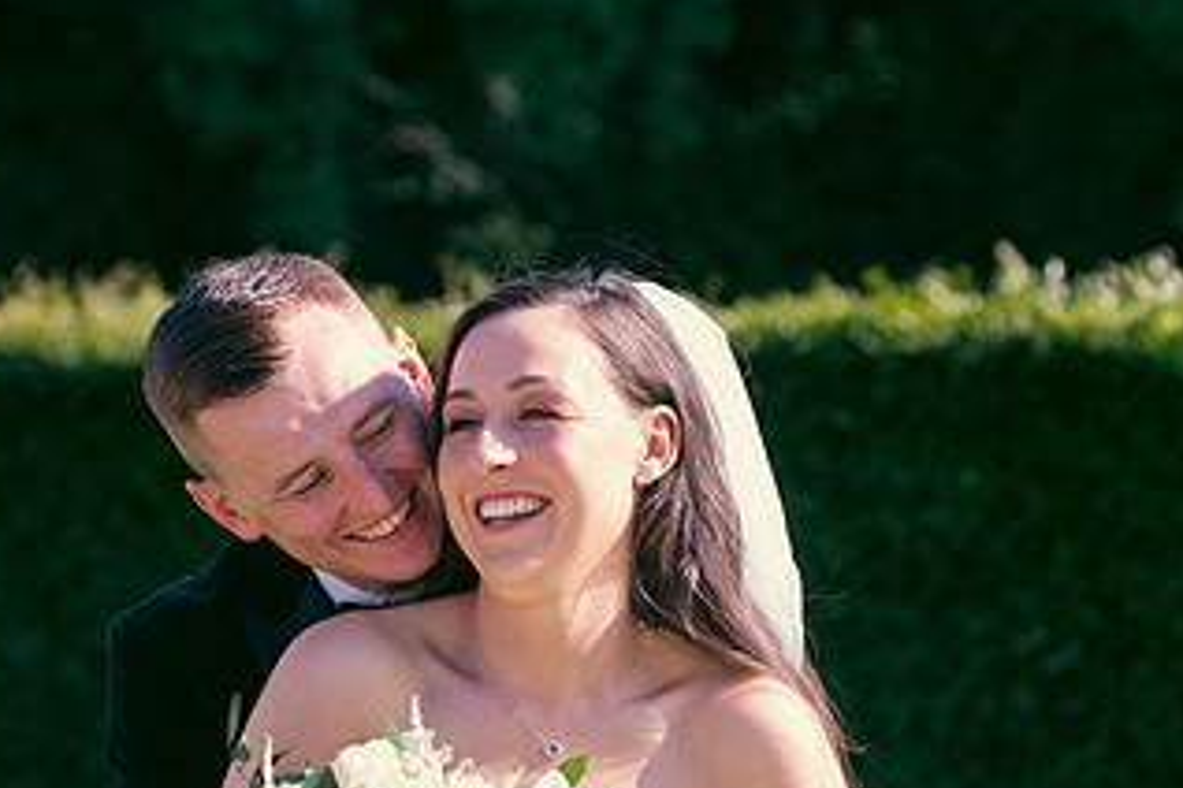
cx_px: 432
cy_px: 675
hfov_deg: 14.0
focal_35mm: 146
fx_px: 4797
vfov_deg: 9.4
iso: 200
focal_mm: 80
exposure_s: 1/640
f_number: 3.5
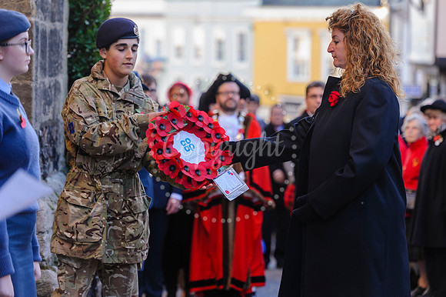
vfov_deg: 7.7
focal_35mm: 177
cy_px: 122
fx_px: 2194
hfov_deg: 11.6
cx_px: 263
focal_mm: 150
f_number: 4
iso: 800
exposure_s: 1/250
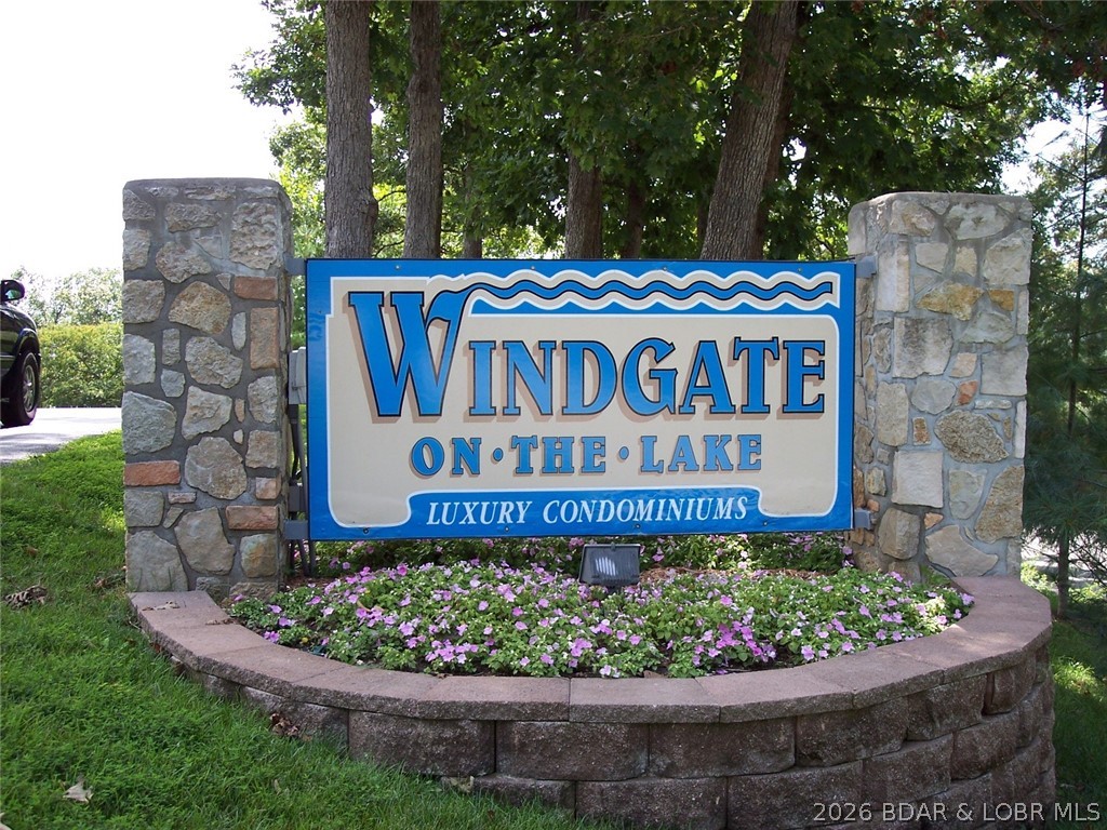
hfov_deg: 47.9
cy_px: 415
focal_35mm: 39
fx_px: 1247
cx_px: 554
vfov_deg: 36.8
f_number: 3.4
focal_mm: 8
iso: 100
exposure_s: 1/250
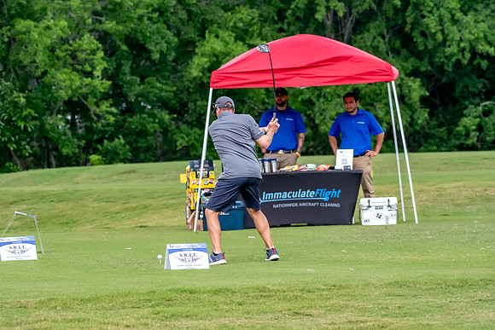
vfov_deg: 4.6
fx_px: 4126
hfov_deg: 6.9
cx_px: 248
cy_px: 165
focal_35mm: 300
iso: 2000
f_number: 5.6
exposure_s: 1/2000
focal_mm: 200
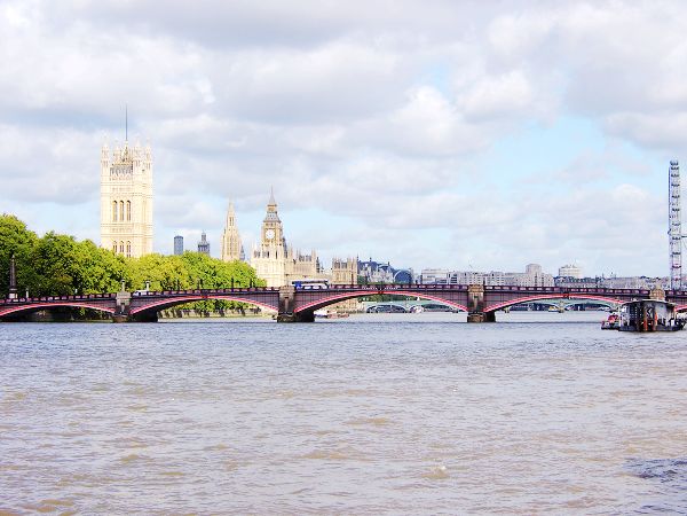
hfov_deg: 31.2
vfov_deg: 23.7
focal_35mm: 62
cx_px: 344
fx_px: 1230
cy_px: 258
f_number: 8
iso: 50
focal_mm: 16.25
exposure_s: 1/148
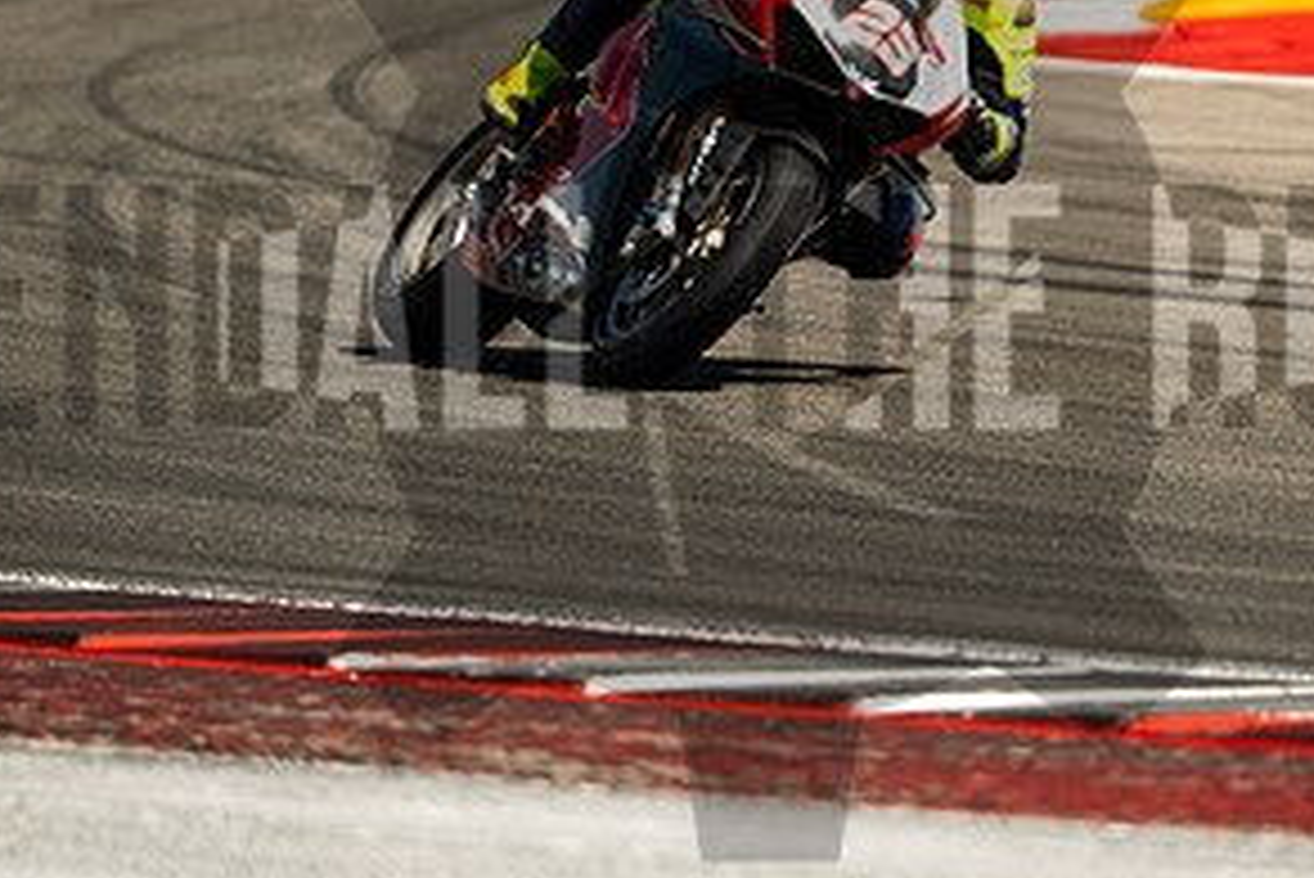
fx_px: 30491
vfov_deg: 1.6
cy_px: 313
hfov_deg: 2.5
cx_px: 770
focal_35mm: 835
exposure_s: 1/2000
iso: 200
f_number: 2.8
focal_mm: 280
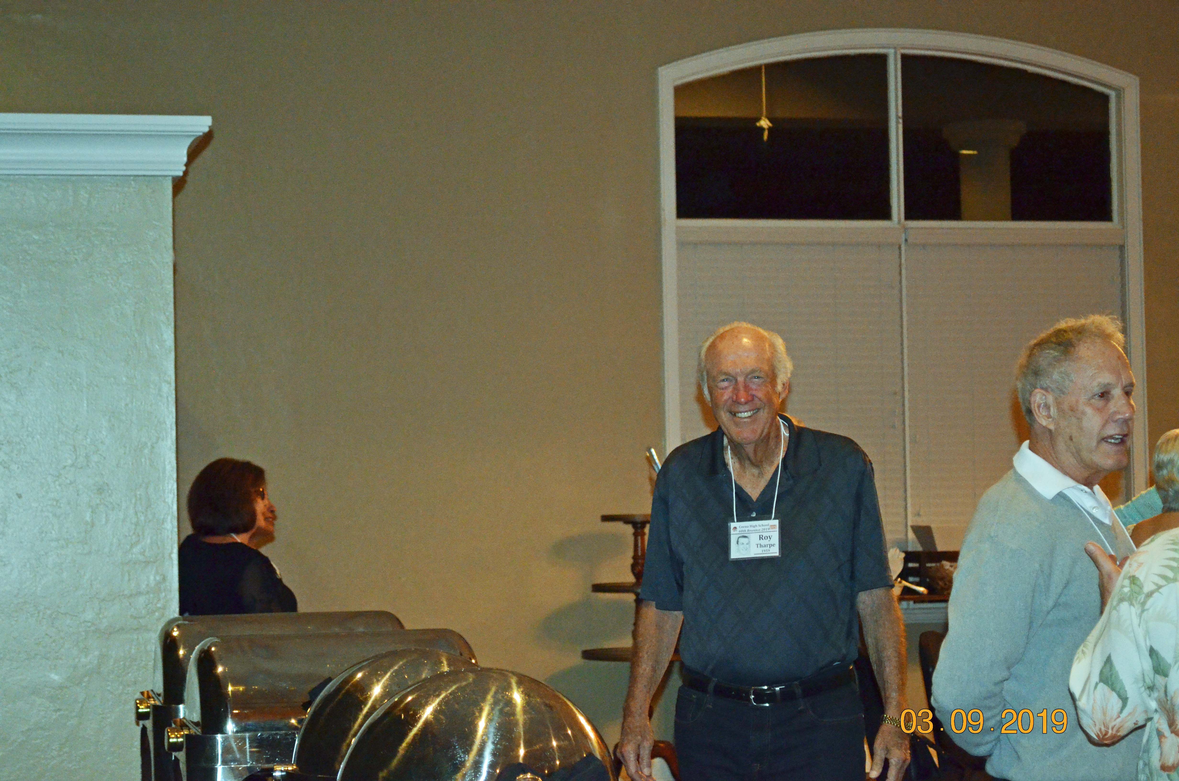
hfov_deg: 24.7
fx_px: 2696
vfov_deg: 16.5
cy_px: 390
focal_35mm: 82
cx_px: 590
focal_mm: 55
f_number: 5.6
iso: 3200
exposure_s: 1/60
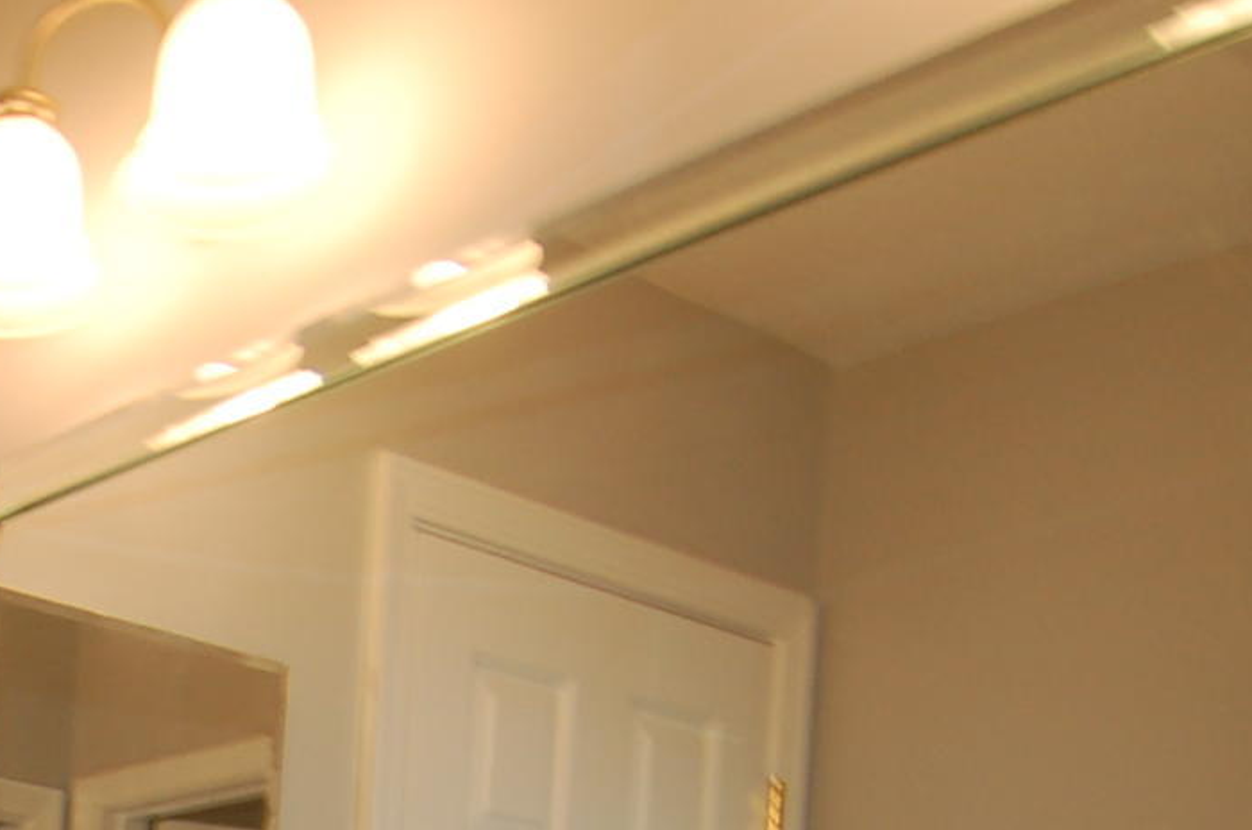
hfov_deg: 29.7
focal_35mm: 58
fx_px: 2013
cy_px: 1324
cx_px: -240
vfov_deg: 19.5
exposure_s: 1/60
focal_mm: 12
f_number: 4
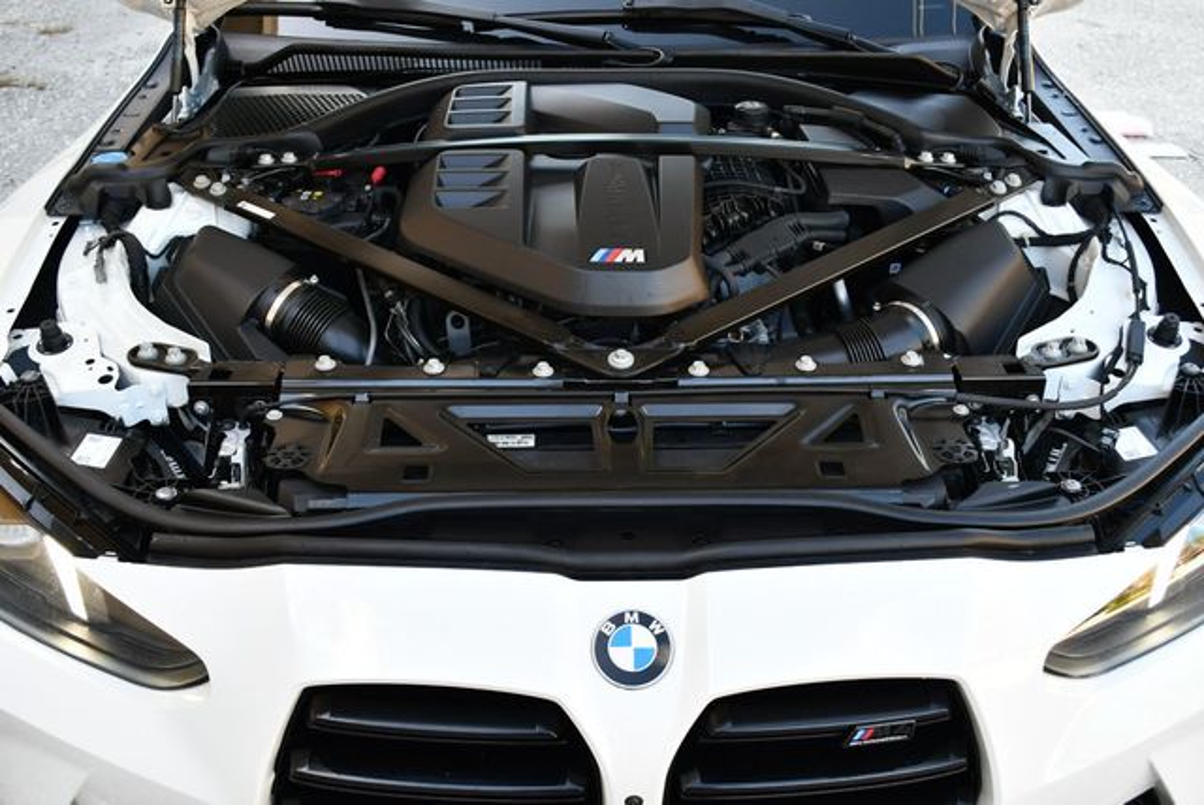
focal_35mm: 36
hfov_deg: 53.1
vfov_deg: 36.9
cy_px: 402
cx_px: 602
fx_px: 1205
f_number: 4
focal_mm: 18
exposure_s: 1/250
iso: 400
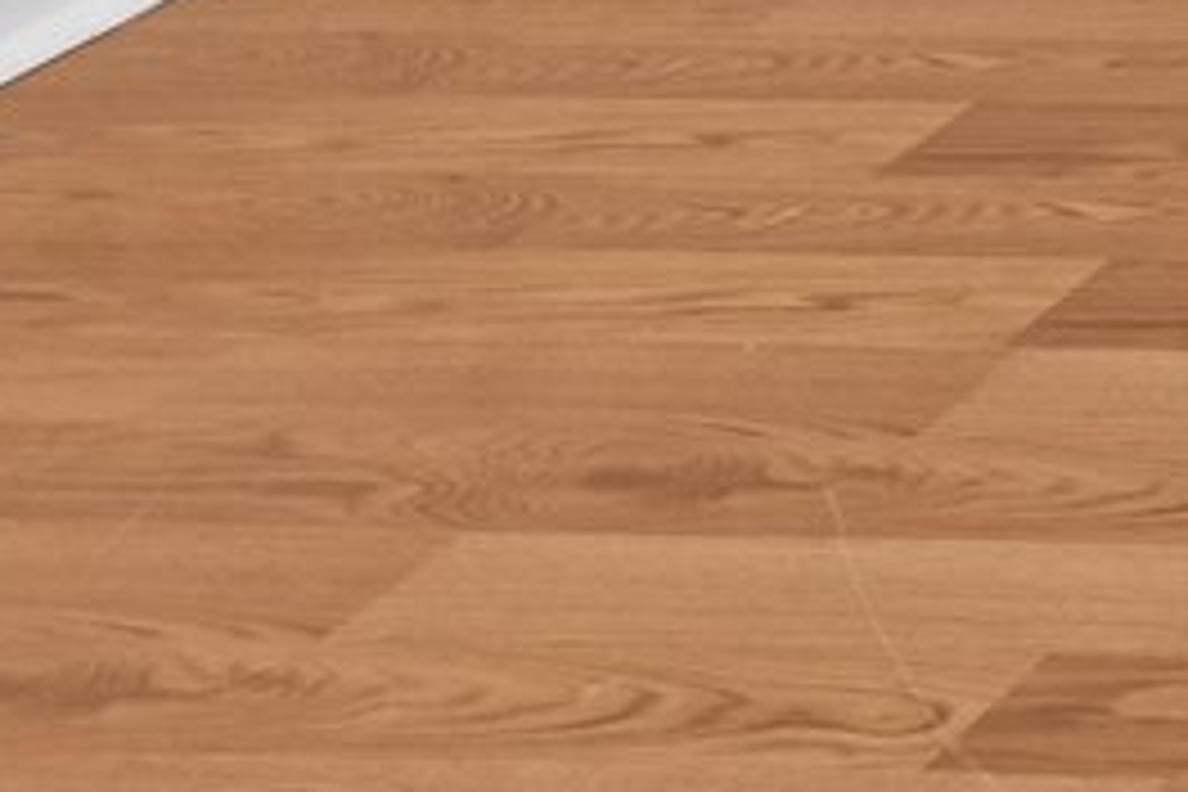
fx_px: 4092
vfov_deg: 8.3
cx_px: 3762
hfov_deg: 10.4
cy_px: -1955
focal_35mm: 124
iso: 100
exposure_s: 1/20
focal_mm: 16
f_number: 8
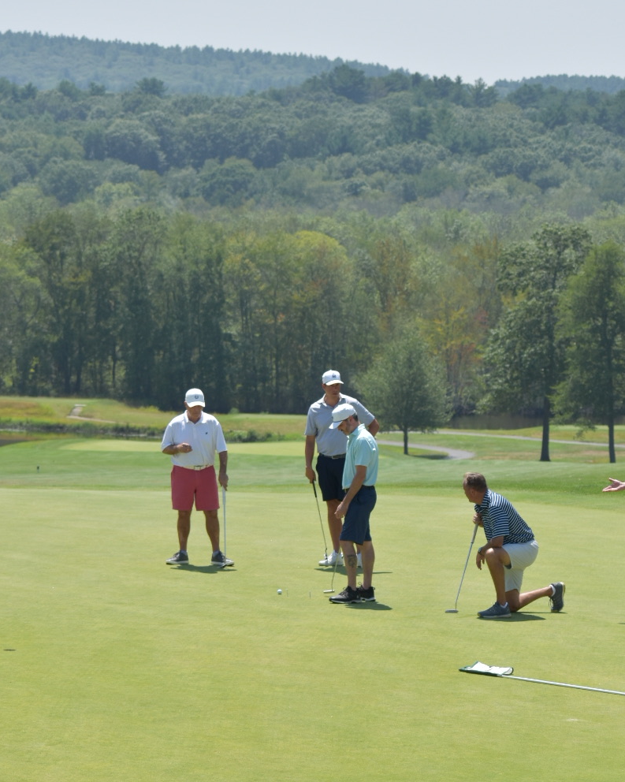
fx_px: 3724
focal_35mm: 161
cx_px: 324
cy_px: 399
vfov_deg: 12.0
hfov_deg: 9.6
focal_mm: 70
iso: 200
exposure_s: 1/1000
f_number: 5.6
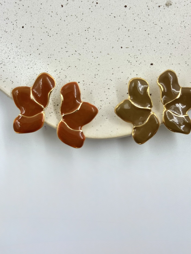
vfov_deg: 34.3
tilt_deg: -85.1
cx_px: 100
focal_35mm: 56
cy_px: 109
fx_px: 412
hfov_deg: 26.1
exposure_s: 1/707
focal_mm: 6.76
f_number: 1.78
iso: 64
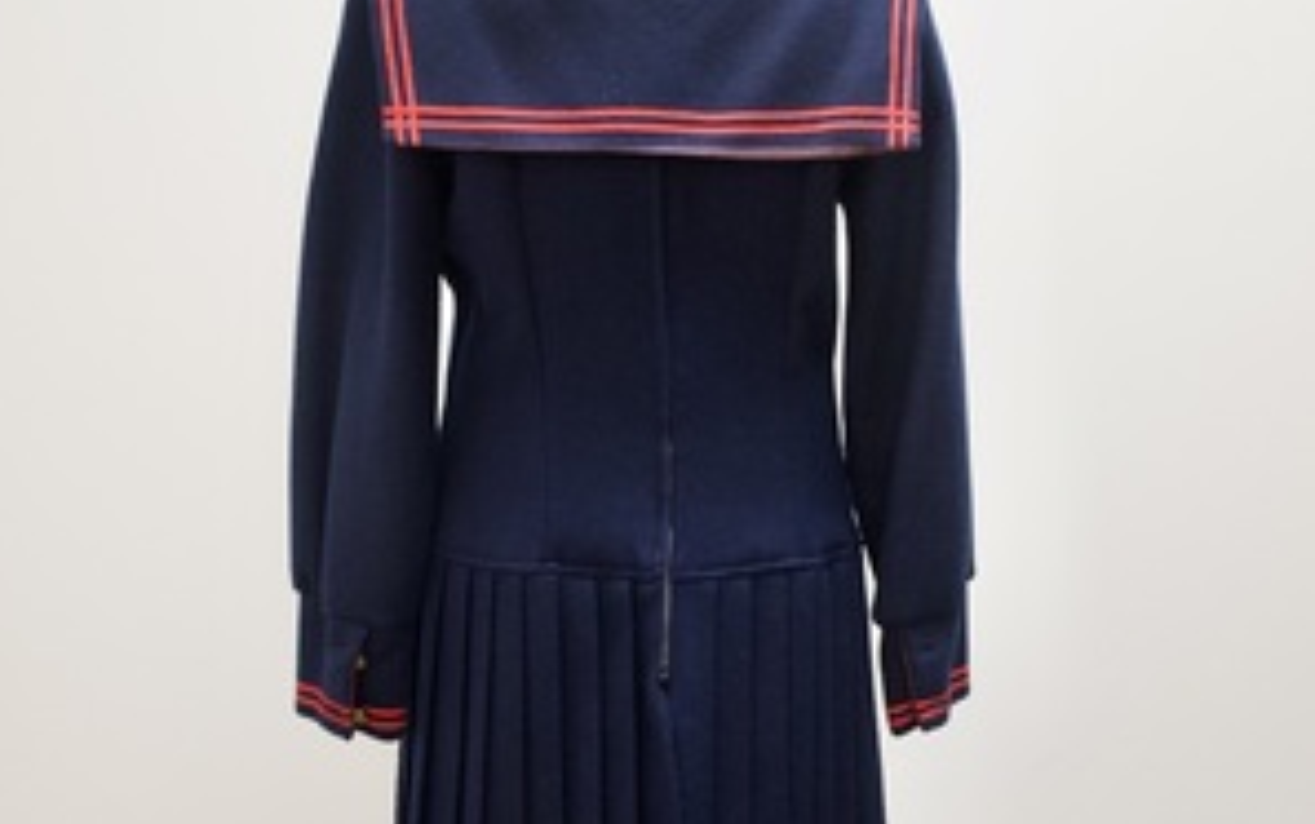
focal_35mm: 74
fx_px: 2654
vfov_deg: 17.6
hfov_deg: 27.8
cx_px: 660
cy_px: 492
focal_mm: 32
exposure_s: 1/125
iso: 1600
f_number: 4
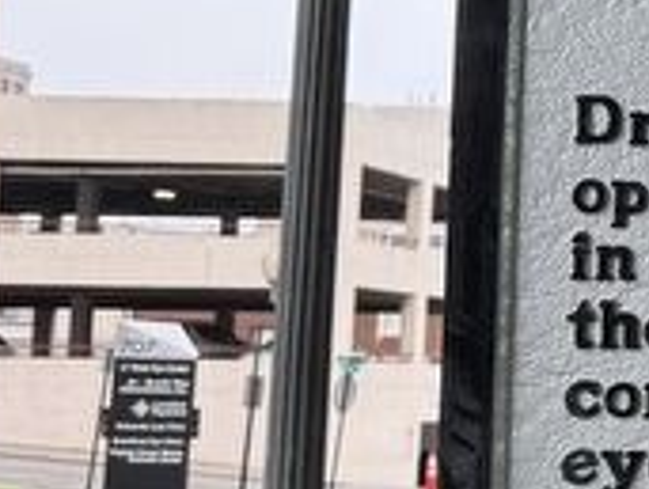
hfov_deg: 13.9
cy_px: 239
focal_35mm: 112
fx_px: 2104
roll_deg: -1.2
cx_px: 1416
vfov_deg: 13.3
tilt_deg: +5.5
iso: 100
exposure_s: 1/649
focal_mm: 6.76
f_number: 1.78
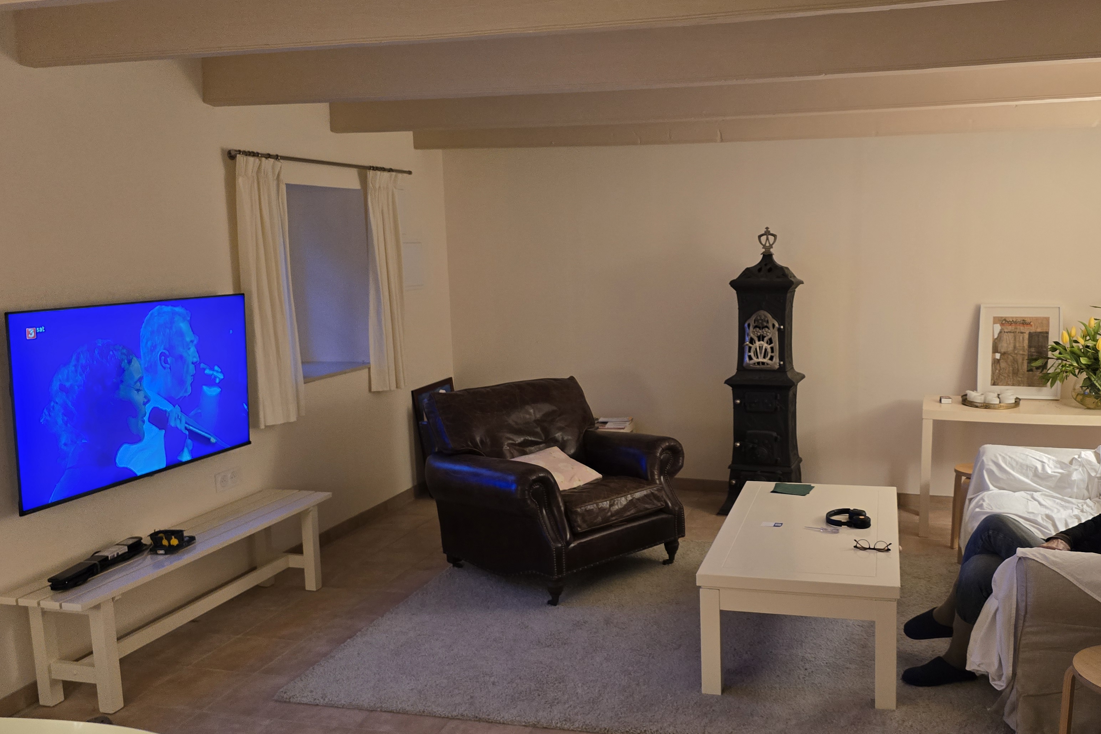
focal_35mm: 31
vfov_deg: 42.3
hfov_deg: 60.0
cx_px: 639
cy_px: 379
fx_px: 948
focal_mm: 6.3
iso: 400
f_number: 1.7
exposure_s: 1/100
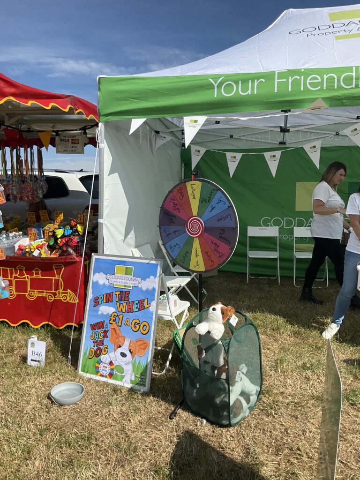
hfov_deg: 48.2
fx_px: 402
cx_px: 180
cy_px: 240
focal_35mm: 29
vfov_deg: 61.7
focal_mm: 3
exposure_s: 1/2538
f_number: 1.8
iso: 25
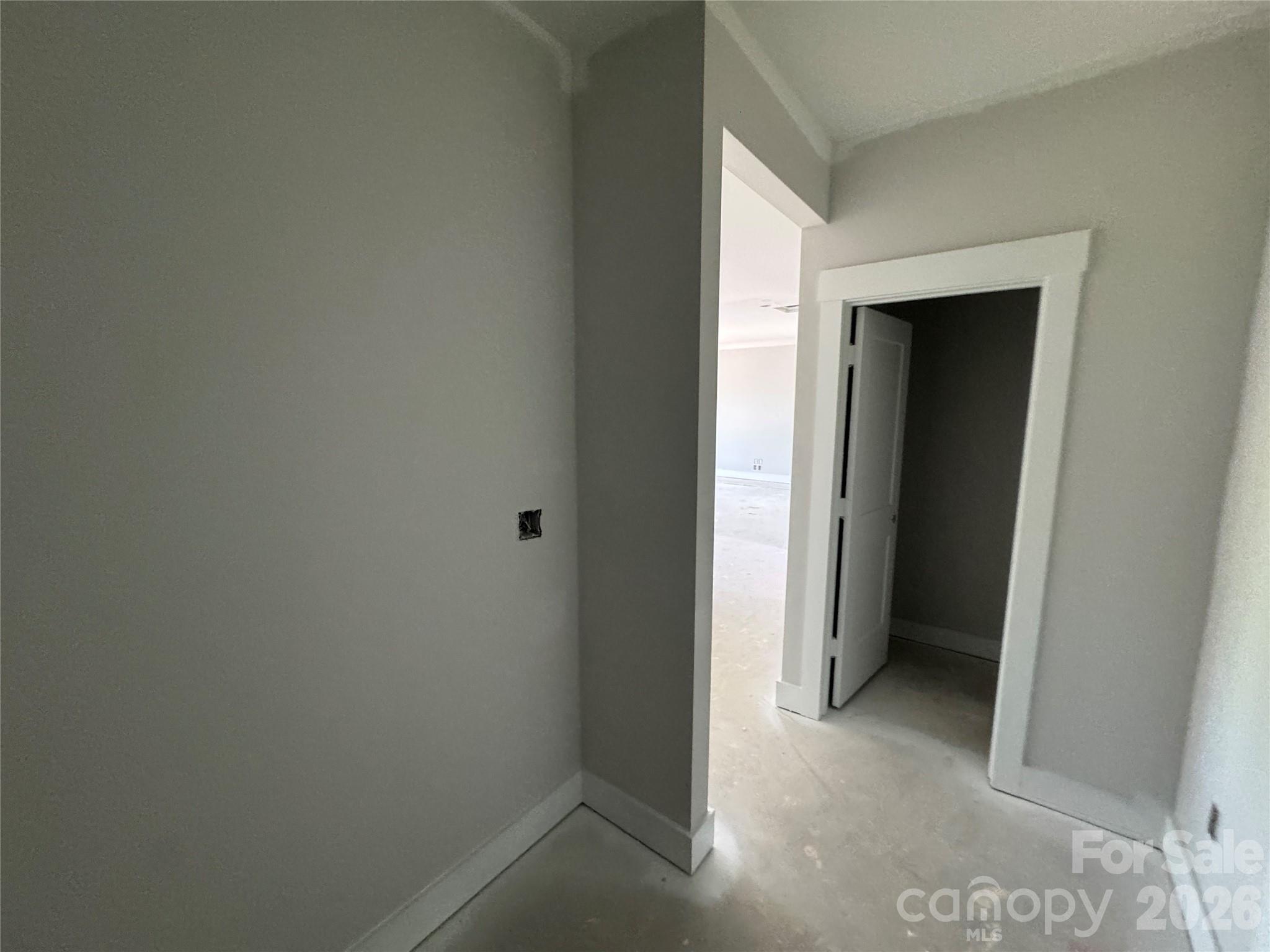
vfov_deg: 85.7
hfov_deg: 102.1
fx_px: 514
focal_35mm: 14
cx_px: 635
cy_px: 476
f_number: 2.2
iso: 500
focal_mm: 2.22
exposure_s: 1/60
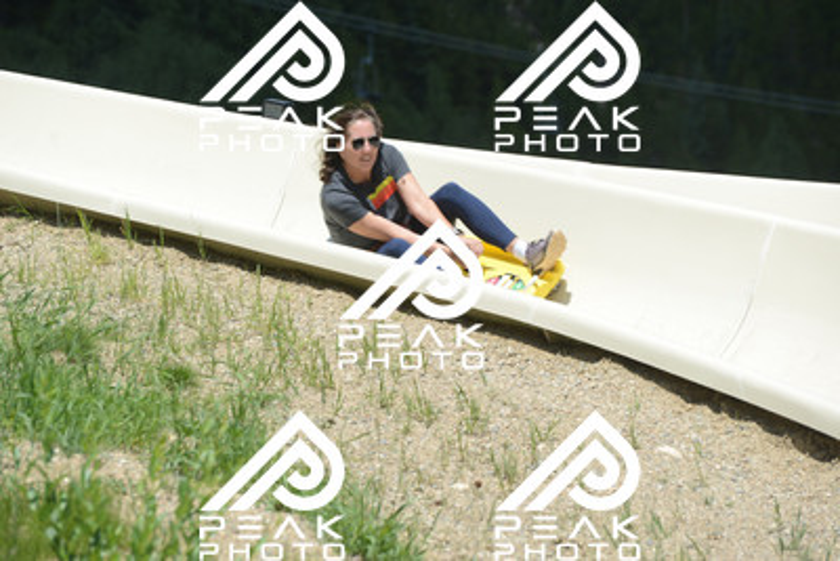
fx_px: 4551
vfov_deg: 7.0
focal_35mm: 195
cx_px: 420
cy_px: 280
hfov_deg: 10.5
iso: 200
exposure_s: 1/640
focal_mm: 195
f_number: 6.3
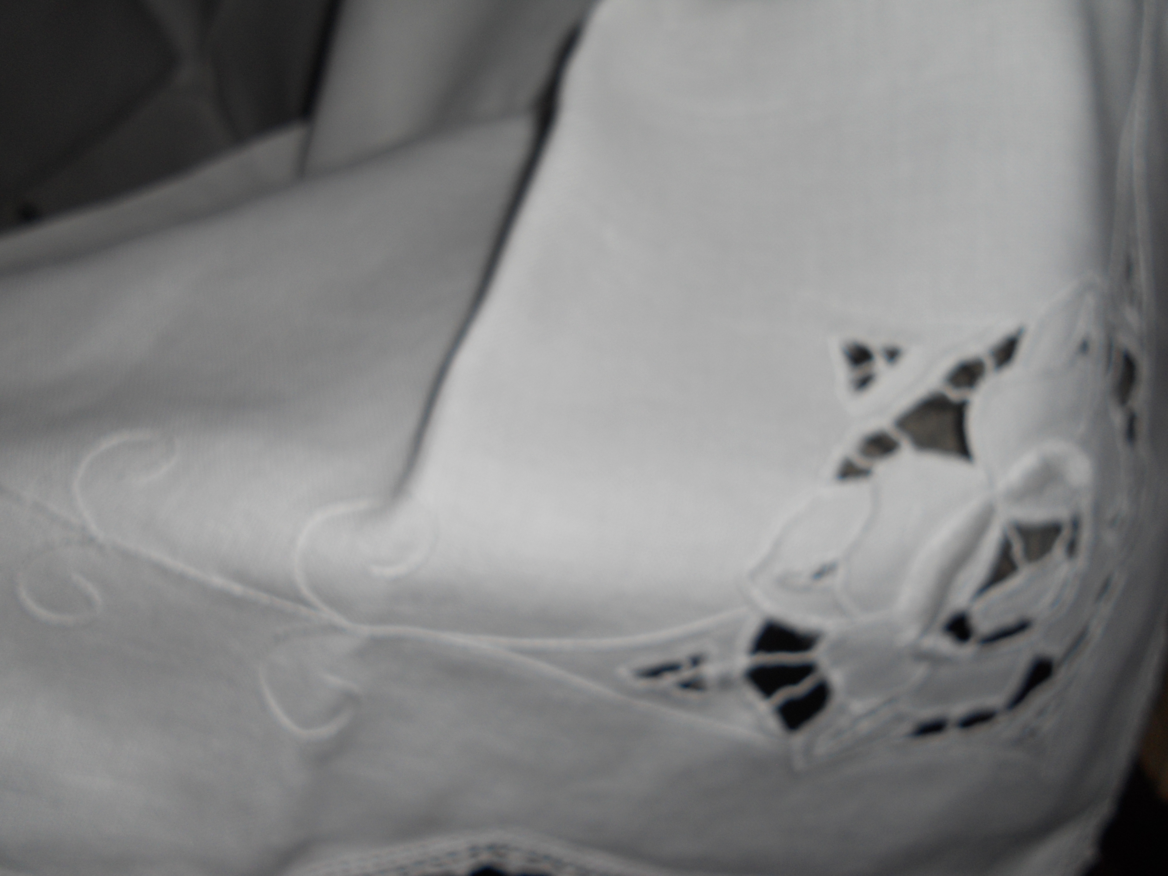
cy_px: 438
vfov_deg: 44.2
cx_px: 584
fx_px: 1080
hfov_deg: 56.8
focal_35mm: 32
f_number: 8.8
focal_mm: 5.8
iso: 80
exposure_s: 1/25
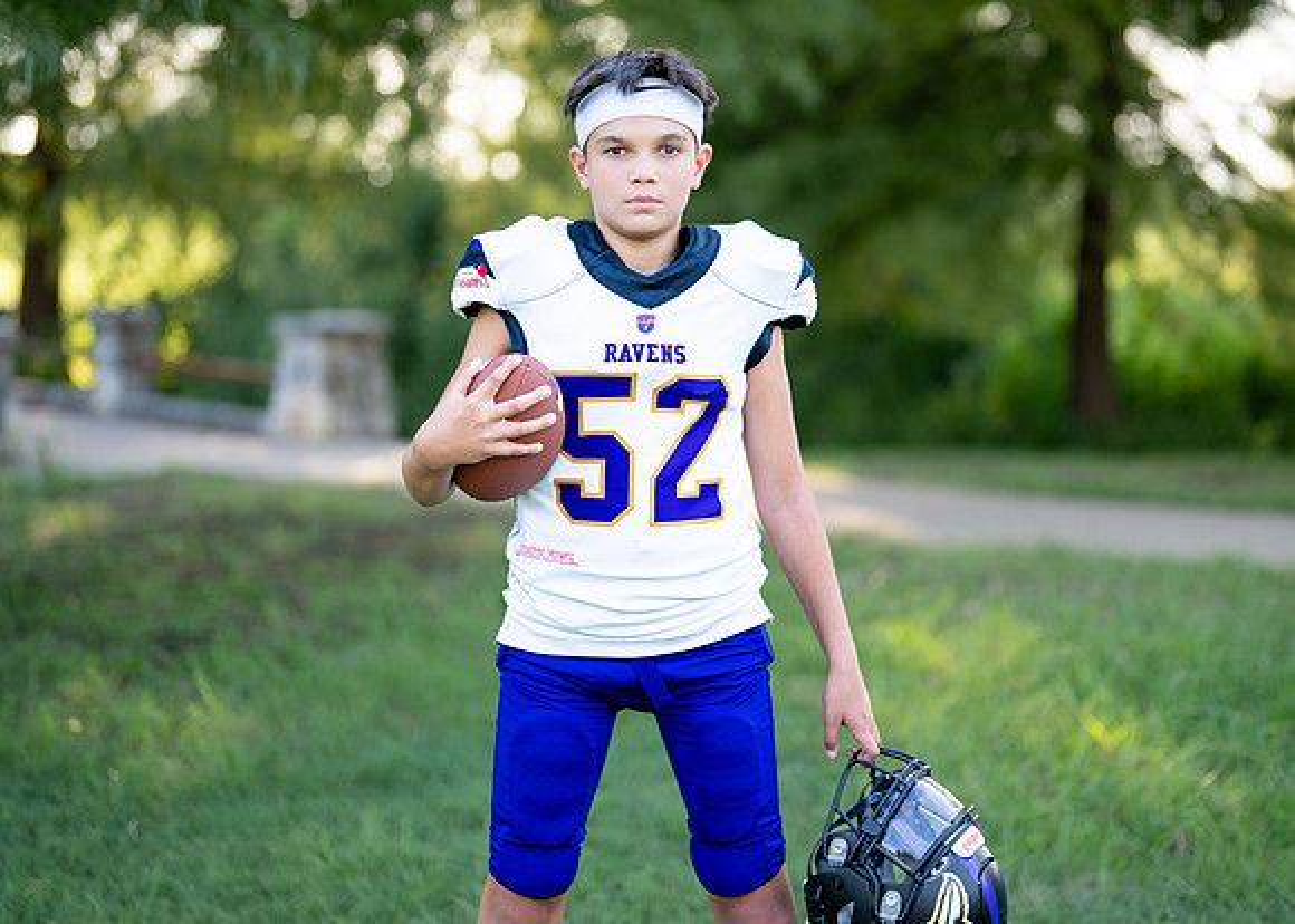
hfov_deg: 30.5
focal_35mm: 64
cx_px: 686
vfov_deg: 22.0
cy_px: 368
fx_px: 2372
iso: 100
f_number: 1.2
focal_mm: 50
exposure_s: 1/1000
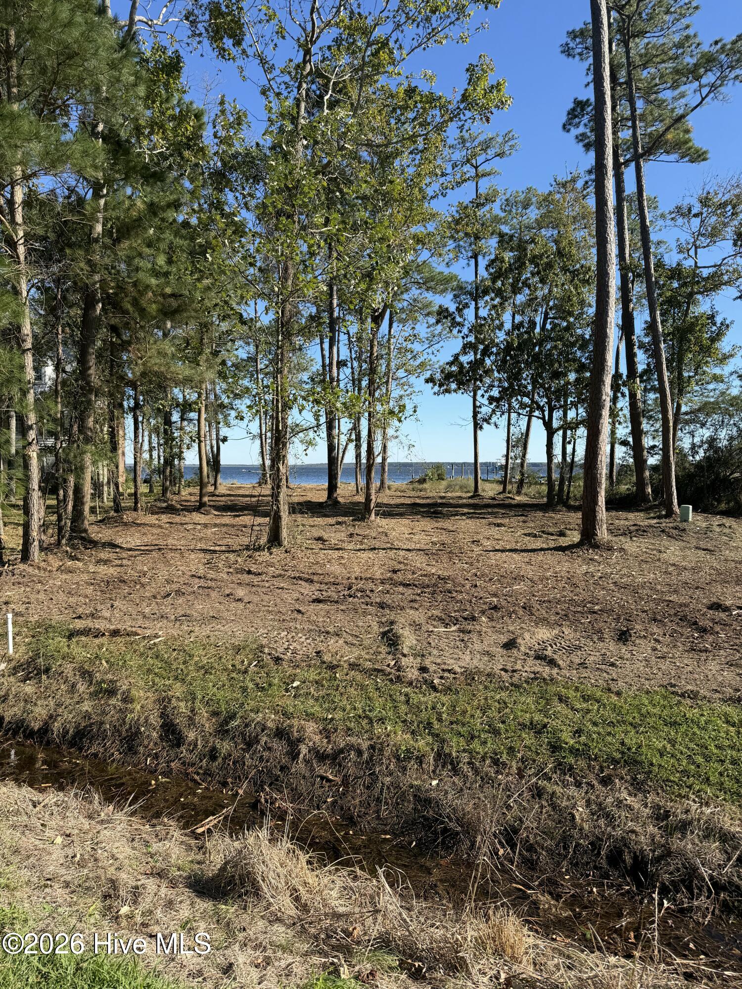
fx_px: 686
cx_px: 371
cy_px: 494
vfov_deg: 71.6
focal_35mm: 24
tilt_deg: -1.4
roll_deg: +0.2
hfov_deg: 56.8
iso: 80
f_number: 1.78
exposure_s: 1/2445
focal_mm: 6.76
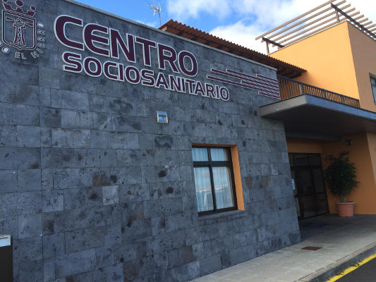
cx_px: 188
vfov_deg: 48.2
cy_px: 141
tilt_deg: +8.2
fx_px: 315
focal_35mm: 29
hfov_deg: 61.6
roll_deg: +6.6
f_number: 2.2
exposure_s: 1/789
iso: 32
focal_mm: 4.15
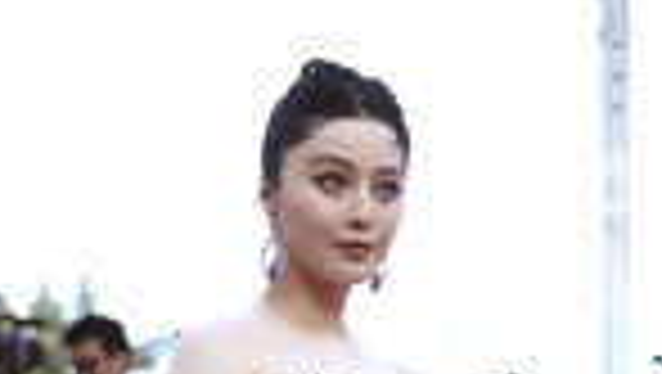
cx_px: 311
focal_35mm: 151
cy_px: 897
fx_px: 2653
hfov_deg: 14.2
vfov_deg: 7.5
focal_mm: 35
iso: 80
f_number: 1.6
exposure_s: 1/500
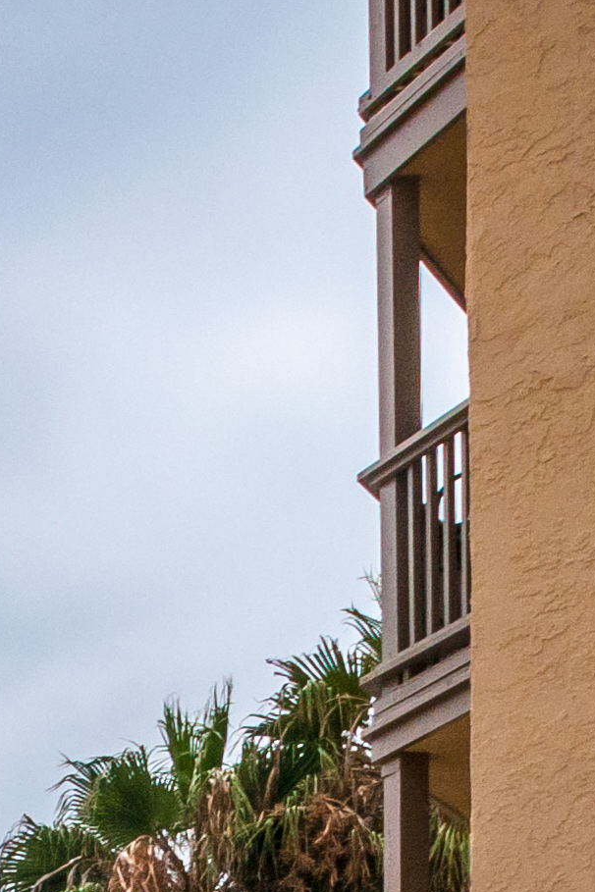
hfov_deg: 10.0
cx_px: -1156
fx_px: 2611
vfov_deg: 17.3
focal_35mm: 105
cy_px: 1383
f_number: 16
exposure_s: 1/1000
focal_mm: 15
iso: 280
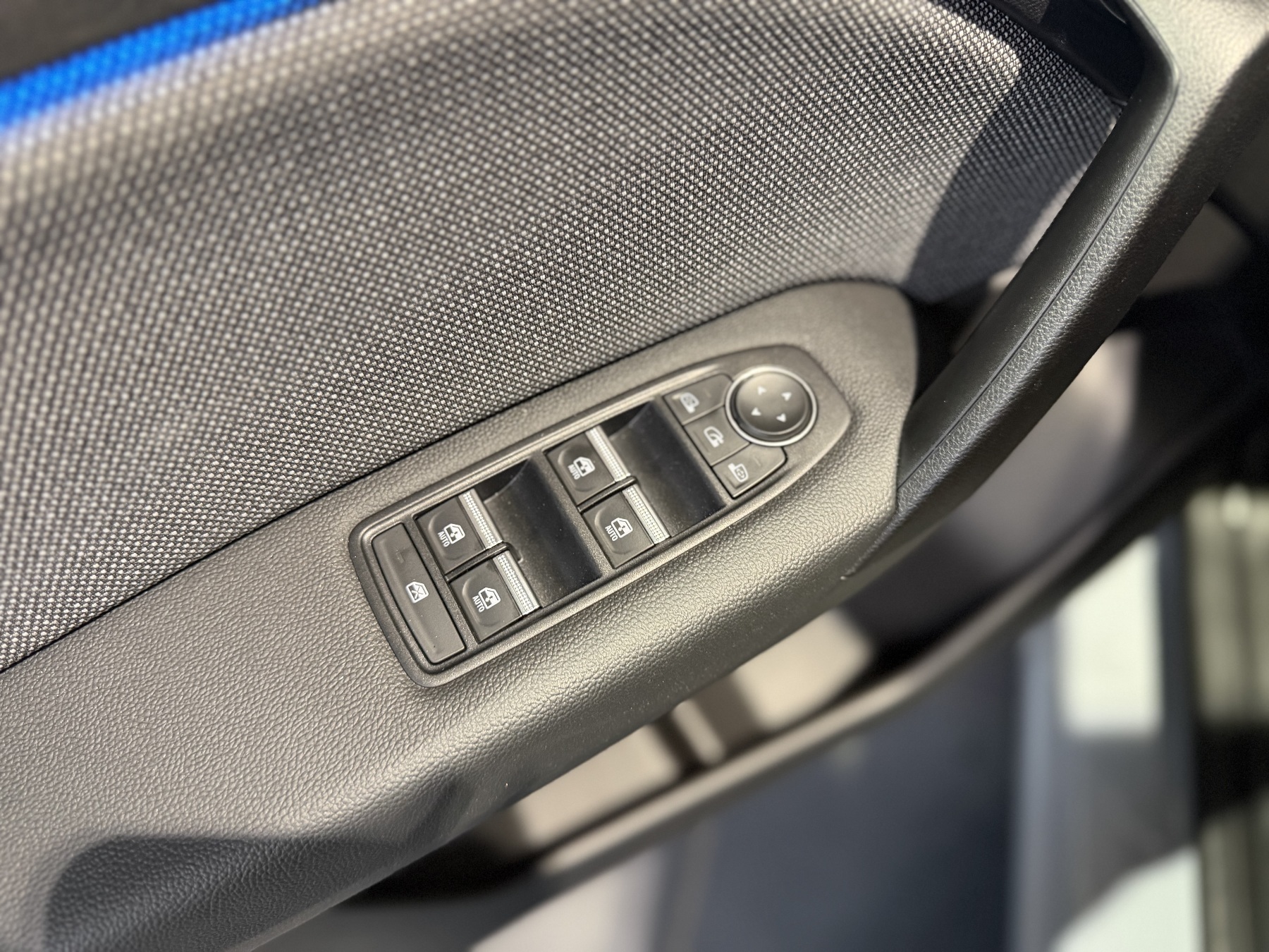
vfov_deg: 56.8
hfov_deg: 71.6
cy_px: 476
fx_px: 880
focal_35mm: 24
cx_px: 634
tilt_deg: -57.9
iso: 400
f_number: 1.78
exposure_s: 1/50
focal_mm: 6.76
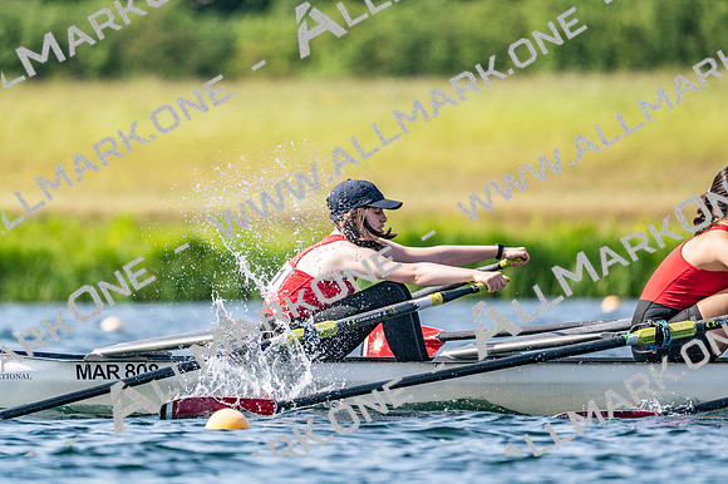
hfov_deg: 3.4
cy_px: 242
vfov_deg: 2.3
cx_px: 364
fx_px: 12126
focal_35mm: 600
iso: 280
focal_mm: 400
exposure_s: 1/2500
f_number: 4.5
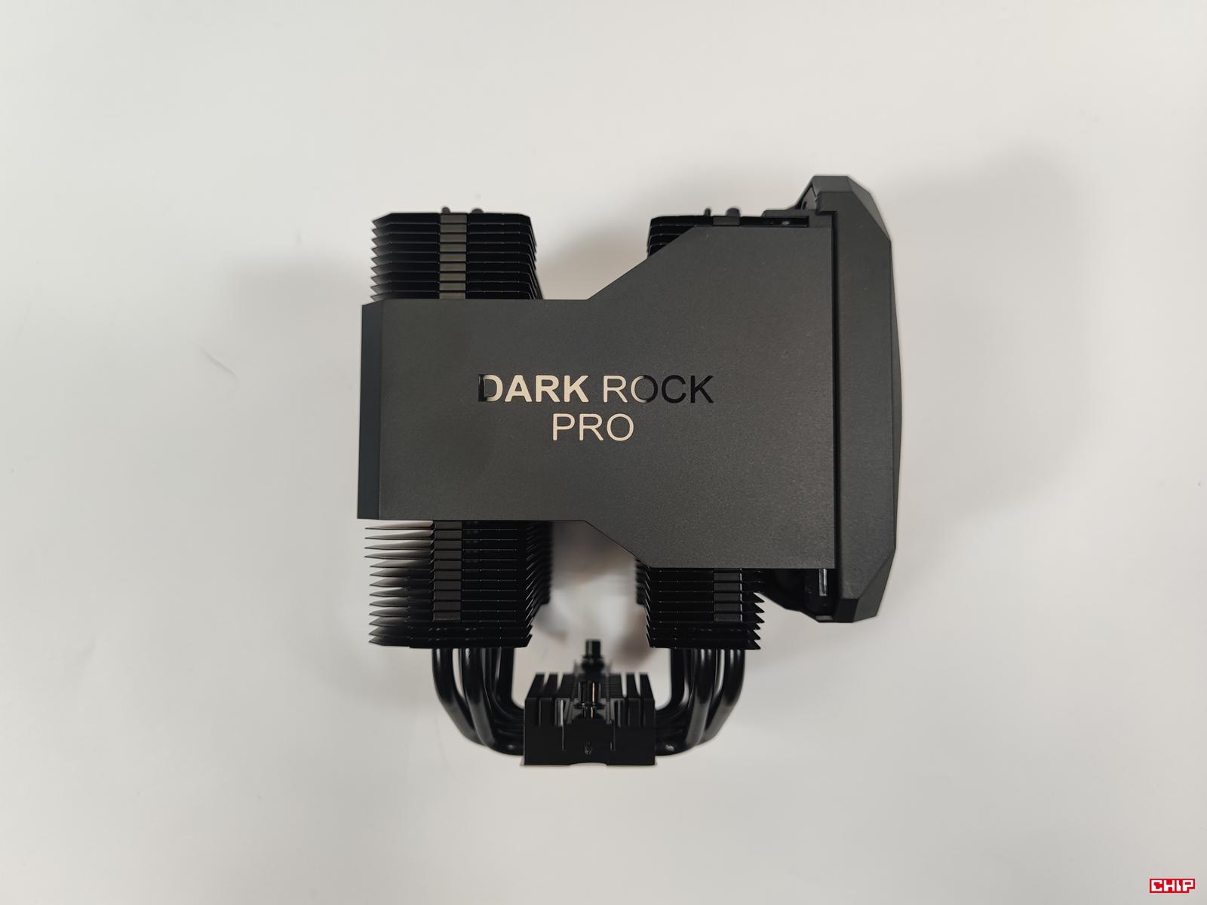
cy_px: 452
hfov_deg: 69.4
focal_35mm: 25
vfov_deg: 54.9
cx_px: 604
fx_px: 872
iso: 93
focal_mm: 6.78
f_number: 1.85
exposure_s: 1/100
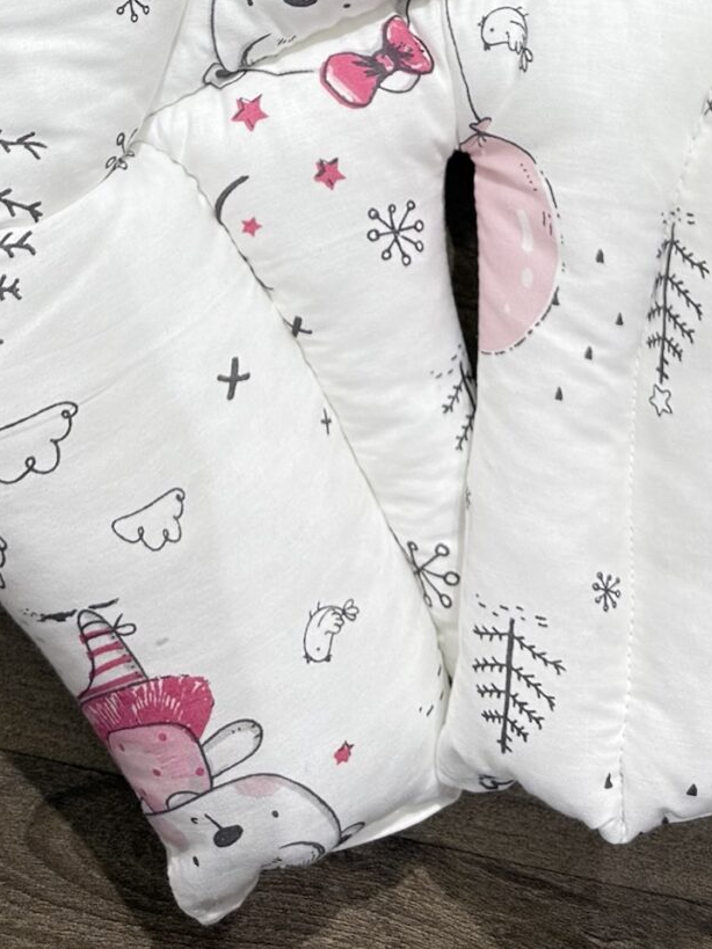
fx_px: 2057
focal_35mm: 75
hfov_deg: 19.6
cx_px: 366
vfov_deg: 22.0
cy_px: -430
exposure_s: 1/100
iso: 80
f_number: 1.78
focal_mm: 6.76
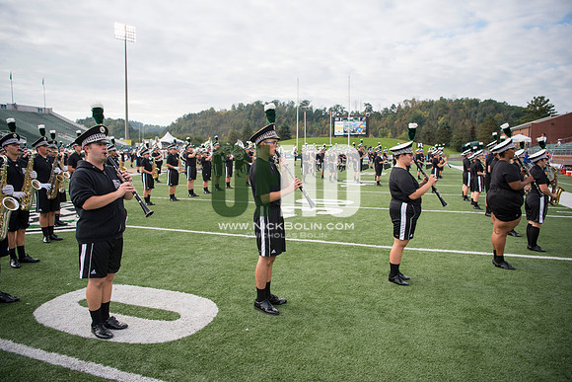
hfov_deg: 73.7
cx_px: 286
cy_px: 191
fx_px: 381
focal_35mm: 24
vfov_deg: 53.2
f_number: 2.8
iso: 400
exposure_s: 1/2000
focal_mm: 24
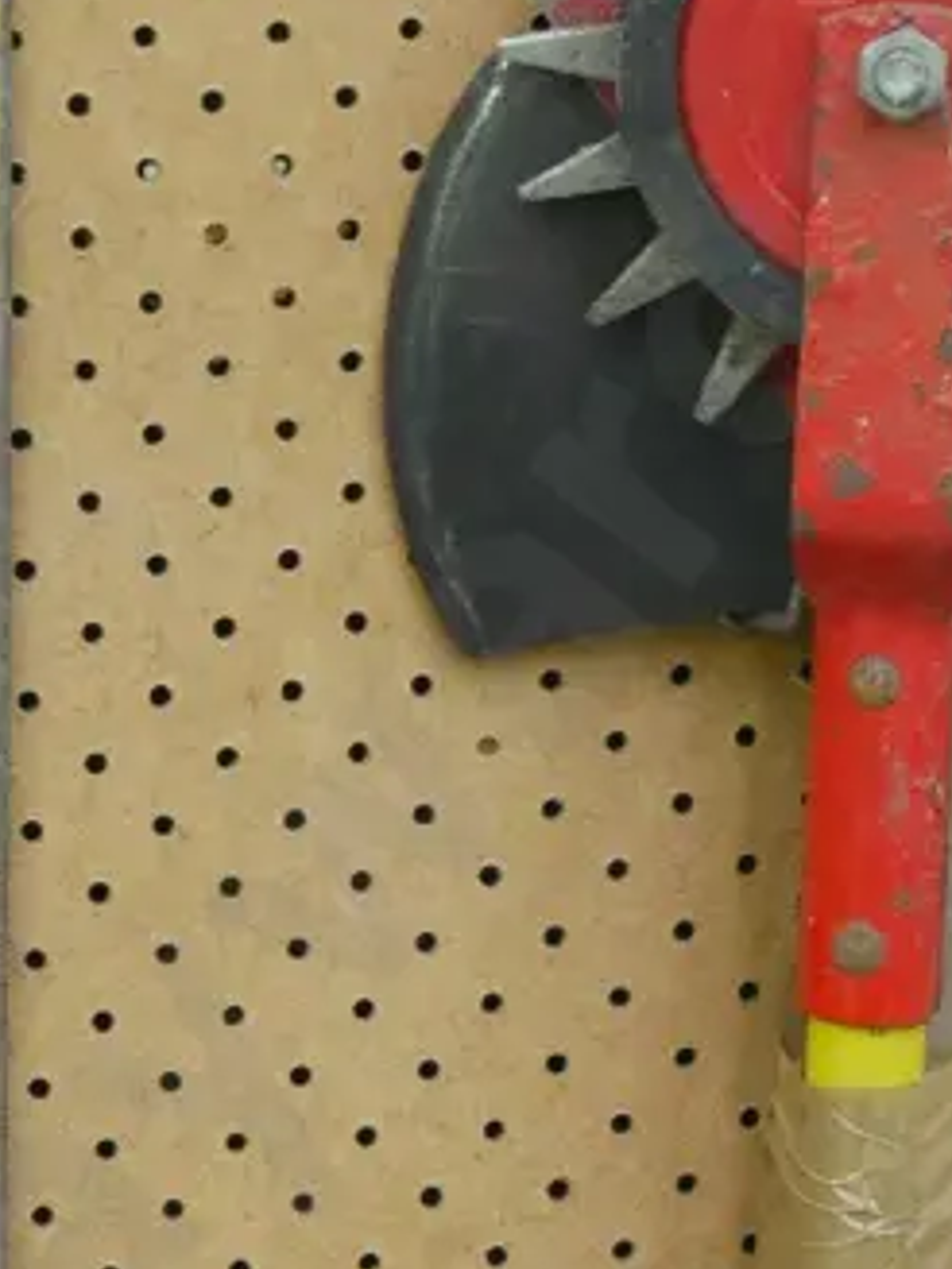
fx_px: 7334
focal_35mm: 200
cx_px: 416
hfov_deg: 7.4
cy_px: 778
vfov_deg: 9.9
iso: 3200
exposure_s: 1/25
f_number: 5.6
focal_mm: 32
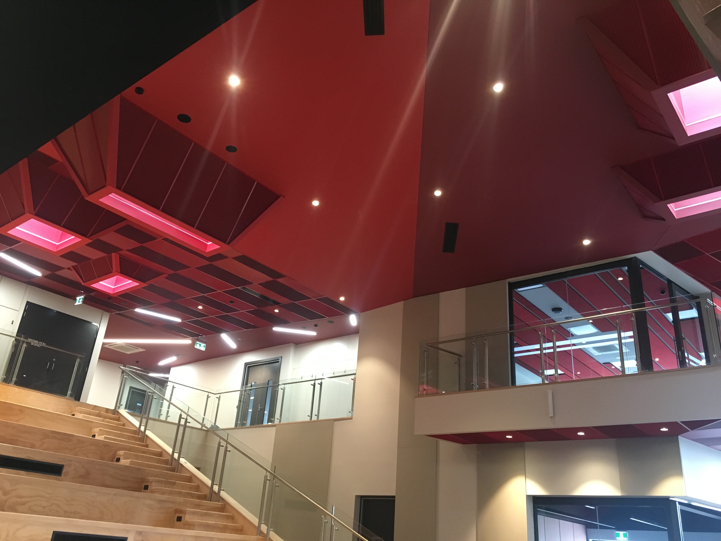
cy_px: 270
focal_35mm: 29
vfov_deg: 48.2
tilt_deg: +25.1
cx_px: 360
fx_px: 604
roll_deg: -4.3
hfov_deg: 61.7
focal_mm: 4.15
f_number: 2.2
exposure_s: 1/33
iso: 250
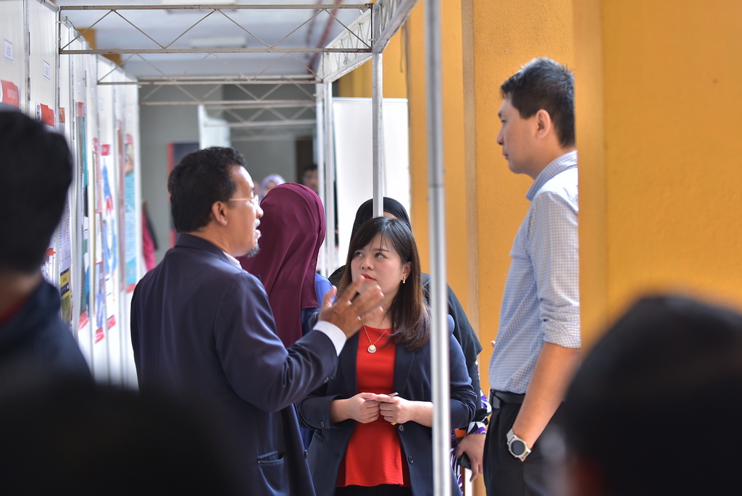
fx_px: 2414
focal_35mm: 117
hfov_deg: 17.5
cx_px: 371
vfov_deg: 11.7
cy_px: 248
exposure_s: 1/160
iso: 125
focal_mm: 78
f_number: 2.8
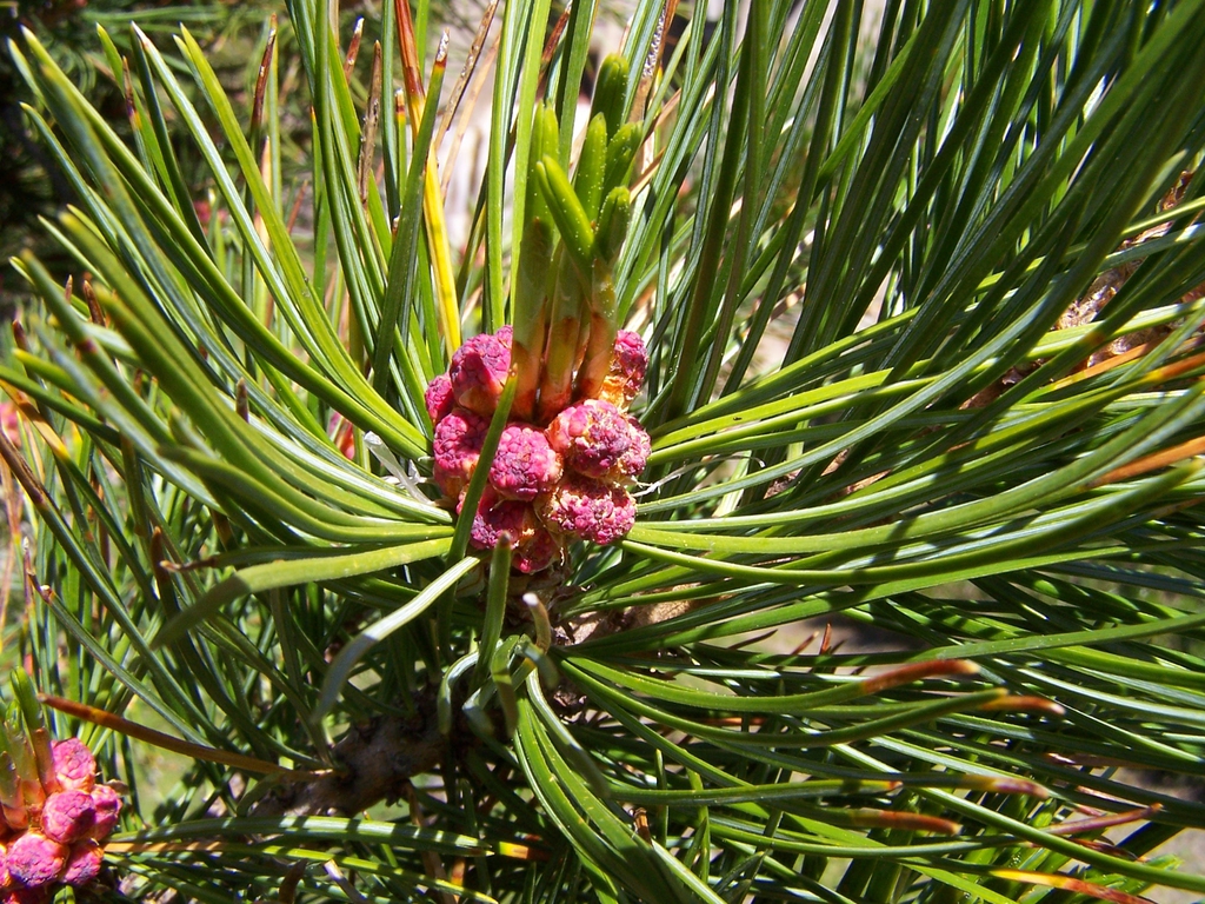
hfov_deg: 49.0
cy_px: 452
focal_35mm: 38
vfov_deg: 37.7
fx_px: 1323
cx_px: 602
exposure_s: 1/180
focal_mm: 6.3
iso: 80
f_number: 7.1
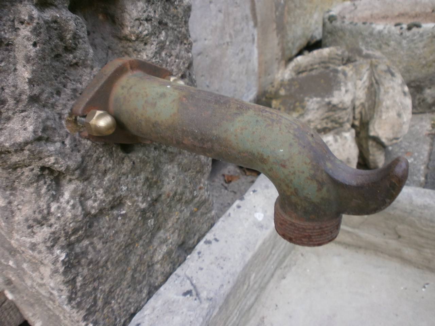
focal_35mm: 27
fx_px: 339
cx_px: 218
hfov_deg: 65.3
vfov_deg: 51.4
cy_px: 163
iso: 100
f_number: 2.9
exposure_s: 1/320
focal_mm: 4.8
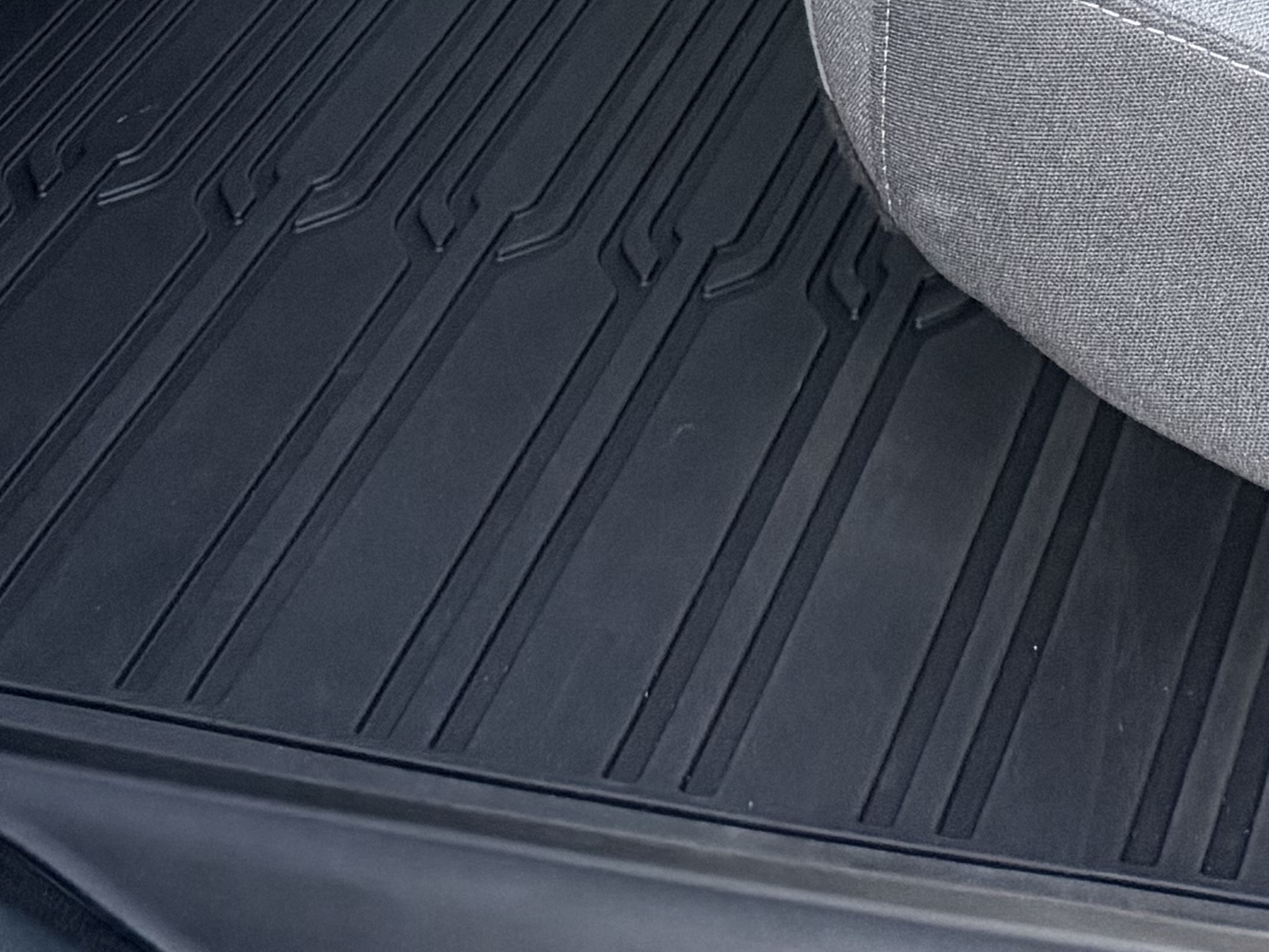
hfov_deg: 20.7
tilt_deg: -22.4
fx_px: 3373
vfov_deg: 14.3
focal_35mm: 92
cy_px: -730
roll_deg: -1.1
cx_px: 1210
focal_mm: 6.76
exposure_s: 1/60
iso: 640
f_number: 1.78
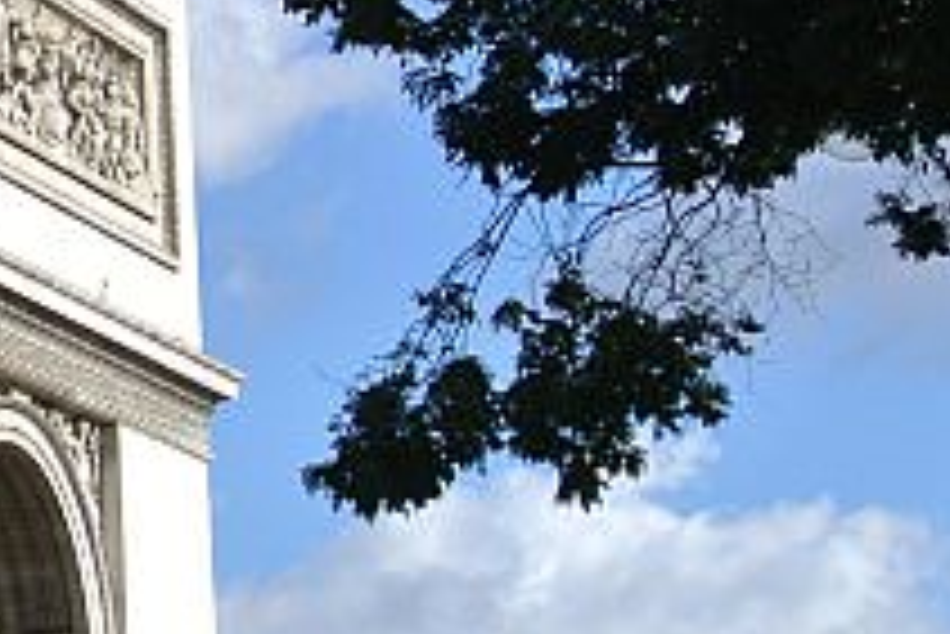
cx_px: -819
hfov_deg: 10.1
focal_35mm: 192
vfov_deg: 7.2
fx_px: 5070
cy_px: 342
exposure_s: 1/640
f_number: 4.5
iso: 100
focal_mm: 16.9
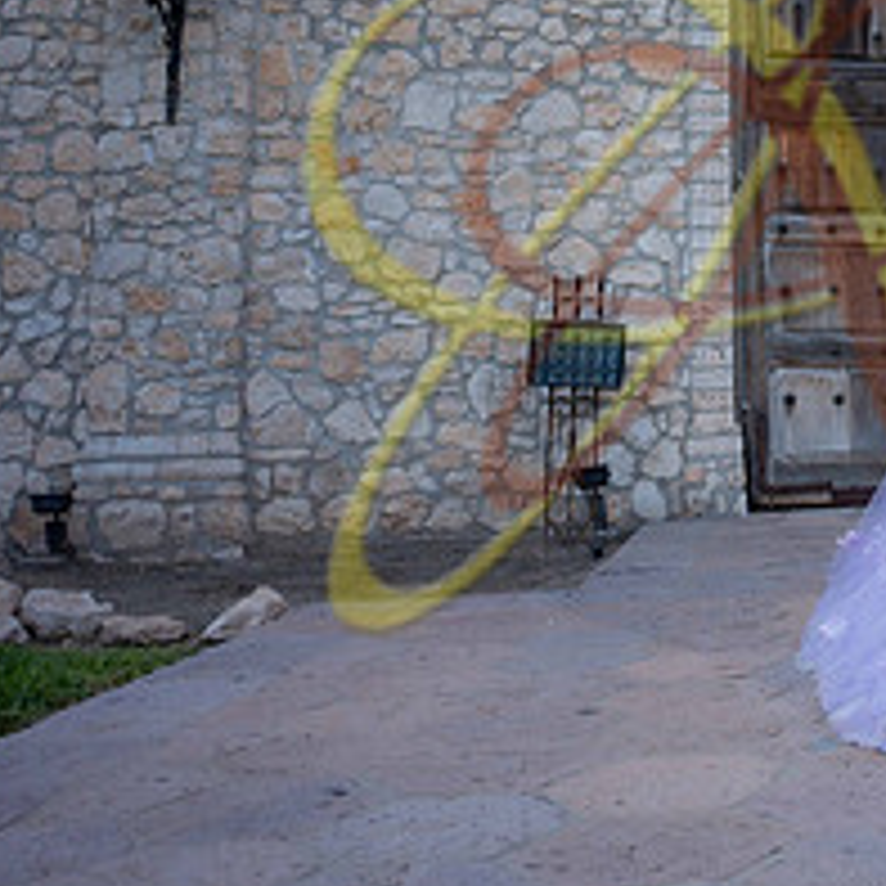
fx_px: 1448
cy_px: 200
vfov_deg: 33.2
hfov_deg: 27.9
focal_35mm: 50
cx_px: 1169
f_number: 2.8
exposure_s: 1/800
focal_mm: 20
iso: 125
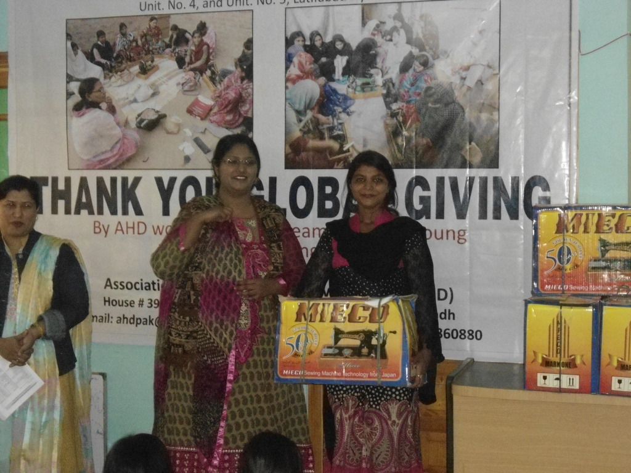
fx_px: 1148
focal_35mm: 63
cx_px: 316
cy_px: 236
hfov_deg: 30.7
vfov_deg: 23.3
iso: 1600
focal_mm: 11.2
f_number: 4.2
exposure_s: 1/60
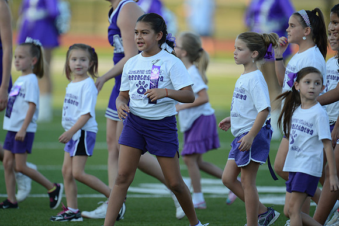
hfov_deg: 3.7
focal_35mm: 550
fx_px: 5180
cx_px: 170
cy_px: 113
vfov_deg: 2.5
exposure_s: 1/1250
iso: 800
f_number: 4
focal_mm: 550
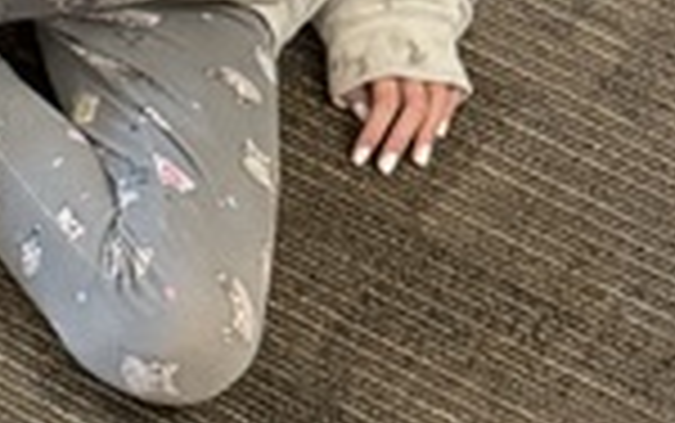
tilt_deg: -56.3
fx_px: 3203
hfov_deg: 11.6
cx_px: -270
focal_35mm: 174
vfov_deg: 7.4
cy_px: 716
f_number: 1.78
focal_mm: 6.76
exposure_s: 1/60
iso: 800
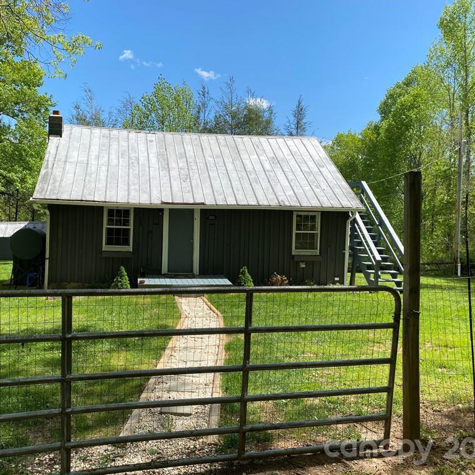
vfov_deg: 52.5
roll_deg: -1.8
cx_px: 190
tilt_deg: -2.5
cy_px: 238
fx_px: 481
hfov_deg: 52.2
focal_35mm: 31
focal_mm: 4.25
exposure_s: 1/2463
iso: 32
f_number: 1.8
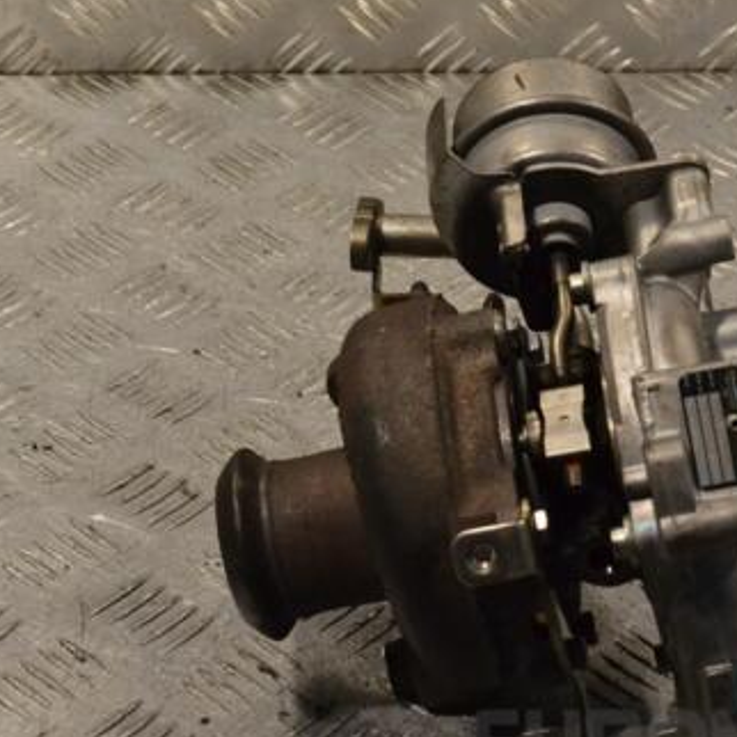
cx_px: 430
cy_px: 439
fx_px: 2746
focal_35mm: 114
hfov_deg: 15.3
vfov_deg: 15.3
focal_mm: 48
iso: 3200
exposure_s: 1/500
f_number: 11
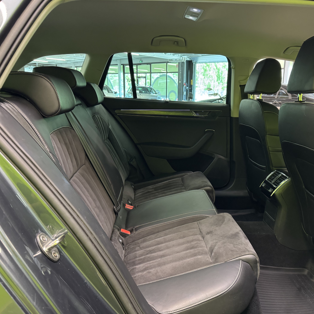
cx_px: 187
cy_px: 155
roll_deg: -0.7
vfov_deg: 55.6
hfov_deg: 55.2
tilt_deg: -11.1
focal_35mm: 29
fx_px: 298
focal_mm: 6.76
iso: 640
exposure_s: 1/33
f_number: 1.78
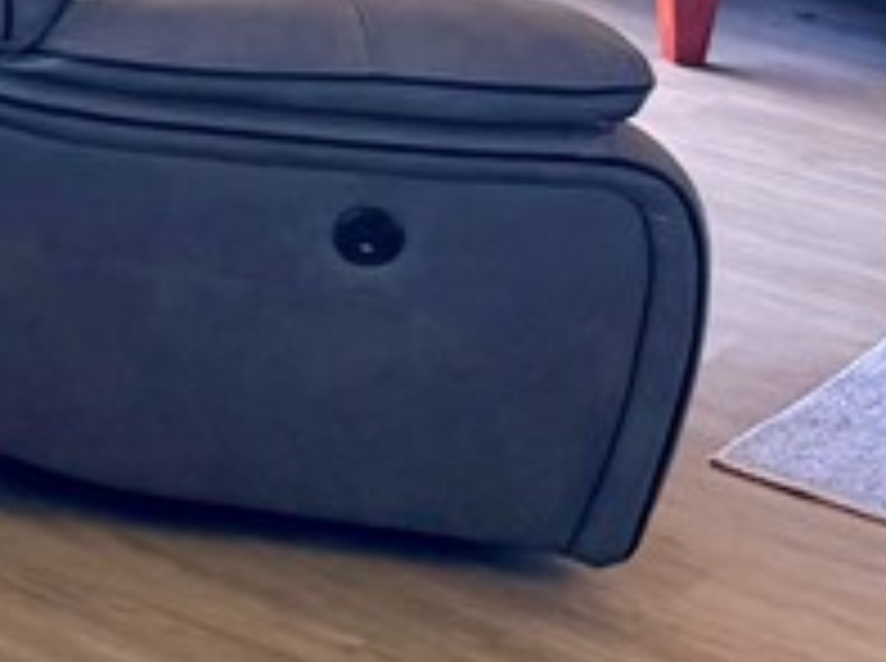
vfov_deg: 11.4
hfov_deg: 12.7
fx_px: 3194
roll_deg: -3.0
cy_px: -297
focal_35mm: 125
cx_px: -1142
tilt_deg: -10.5
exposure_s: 1/194
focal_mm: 6.76
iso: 100
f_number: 1.78
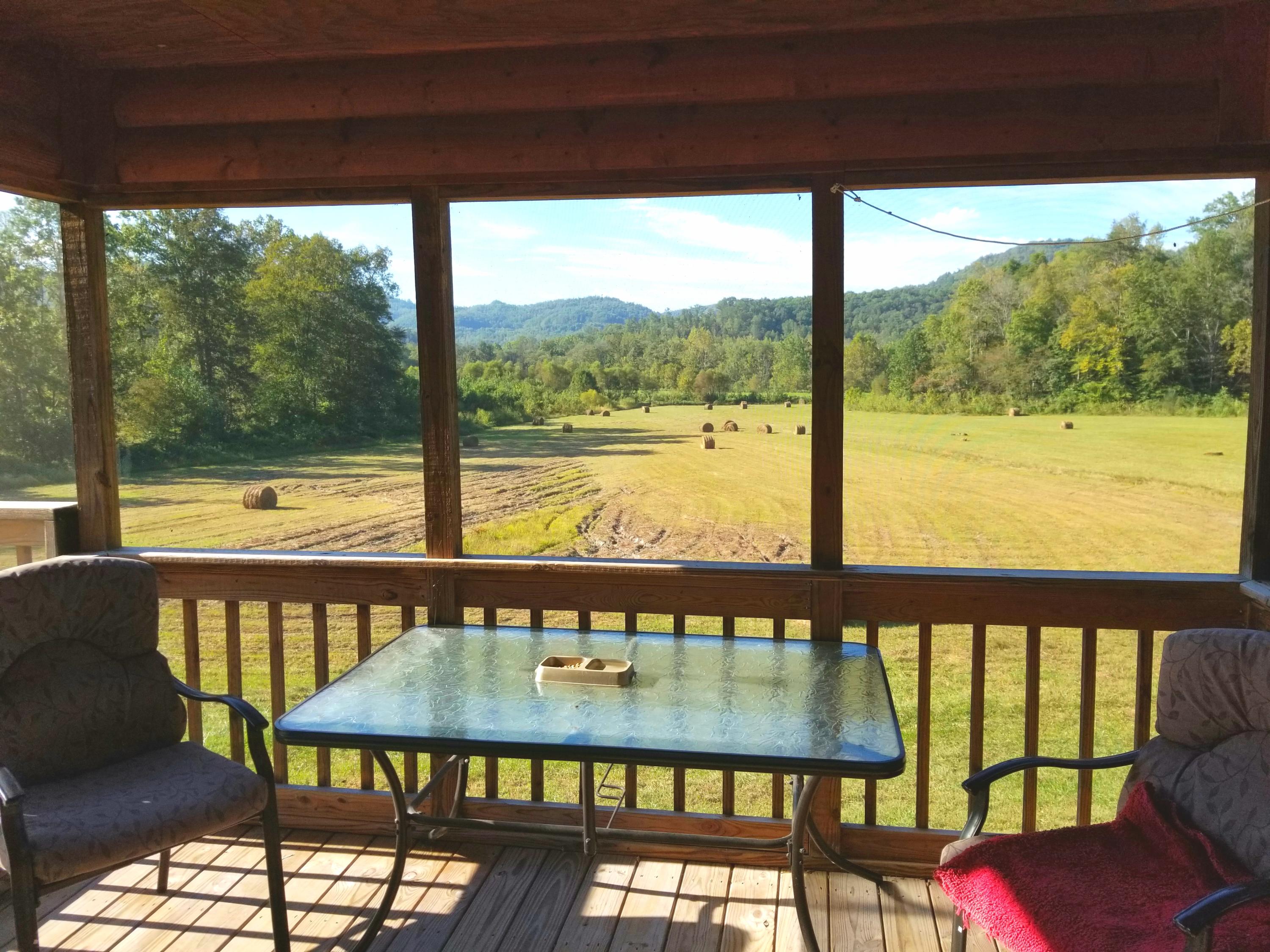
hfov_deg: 67.3
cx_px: 635
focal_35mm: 26
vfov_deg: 53.1
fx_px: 954
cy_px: 476
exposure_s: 1/910
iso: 50
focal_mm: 4.25
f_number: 1.7
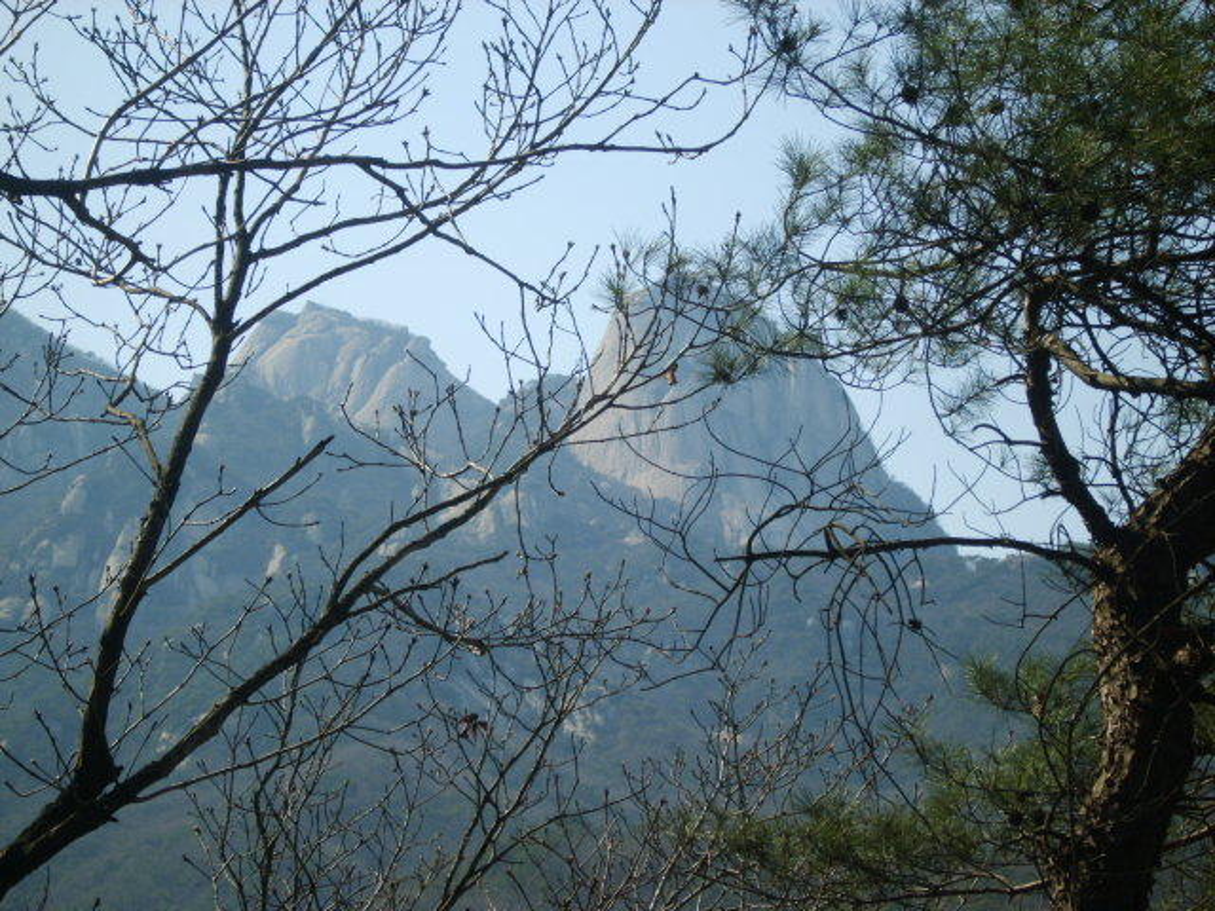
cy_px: 456
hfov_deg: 18.7
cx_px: 608
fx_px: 3685
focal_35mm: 105
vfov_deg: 14.1
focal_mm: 22.2
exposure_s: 1/500
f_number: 5.1
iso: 50
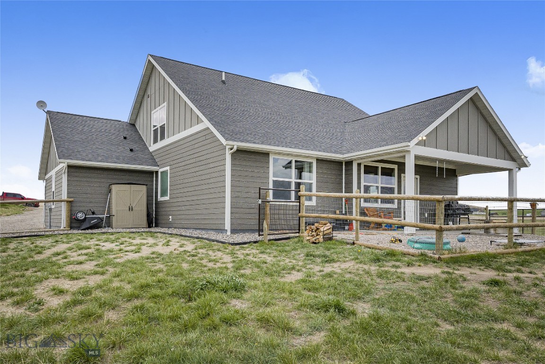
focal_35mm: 27
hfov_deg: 67.4
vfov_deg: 47.9
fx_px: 409
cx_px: 272
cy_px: 182
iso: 800
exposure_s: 1/3200
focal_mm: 18
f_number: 7.1
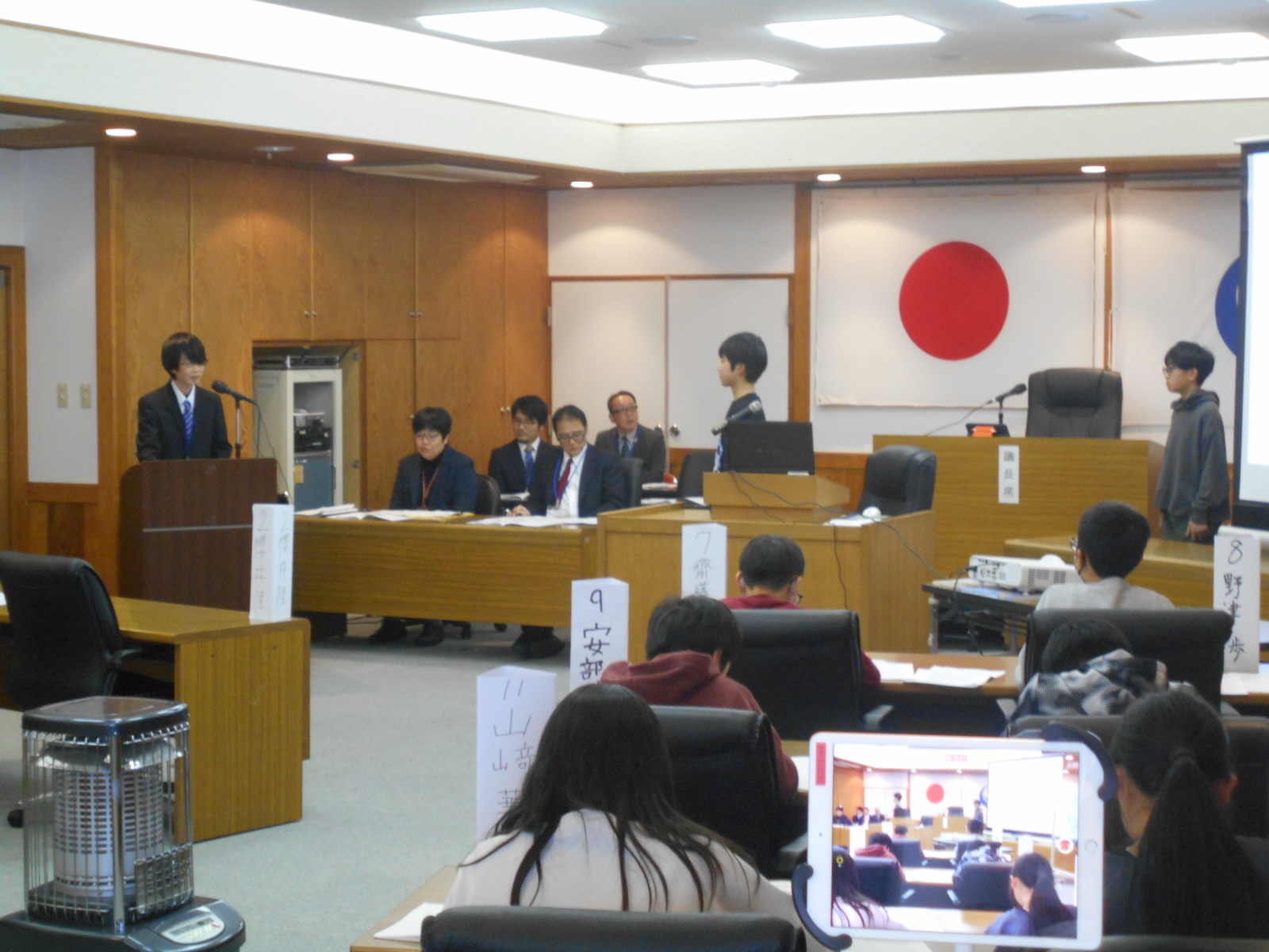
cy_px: 476
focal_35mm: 66
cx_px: 634
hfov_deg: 29.4
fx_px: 2420
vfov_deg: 22.3
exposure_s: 1/20
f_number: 5.3
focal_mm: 11.6
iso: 400
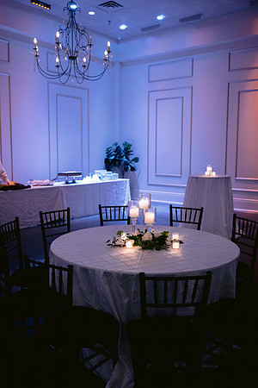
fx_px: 376
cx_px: 129
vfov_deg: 54.4
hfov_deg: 37.9
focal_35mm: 35
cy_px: 194
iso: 1600
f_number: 2.2
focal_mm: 35
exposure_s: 1/100
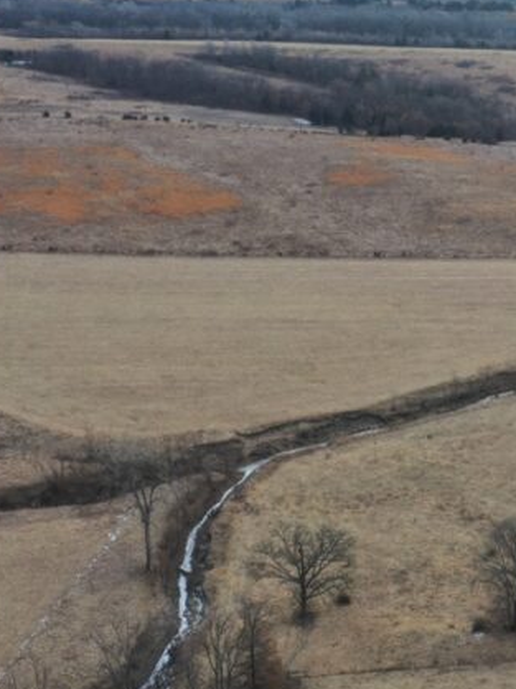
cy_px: 314
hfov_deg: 21.8
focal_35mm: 66
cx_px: 453
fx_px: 1313
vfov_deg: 29.4
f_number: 4.5
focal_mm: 10.26
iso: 100
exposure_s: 1/120
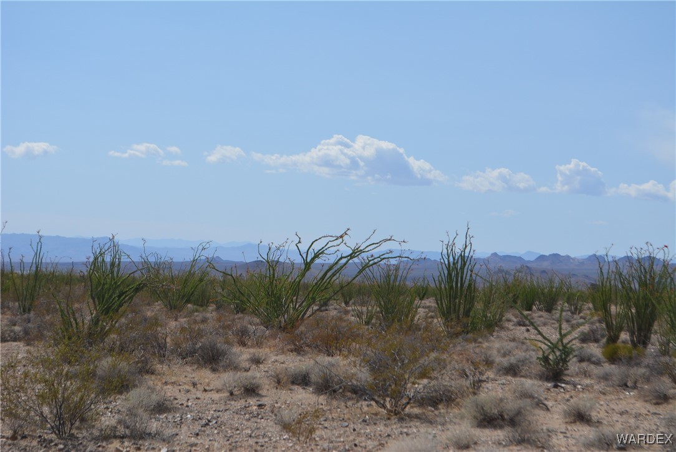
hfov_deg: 24.6
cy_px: 226
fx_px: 1550
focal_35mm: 82
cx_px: 338
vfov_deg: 16.6
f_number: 8
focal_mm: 55
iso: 400
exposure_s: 1/2000
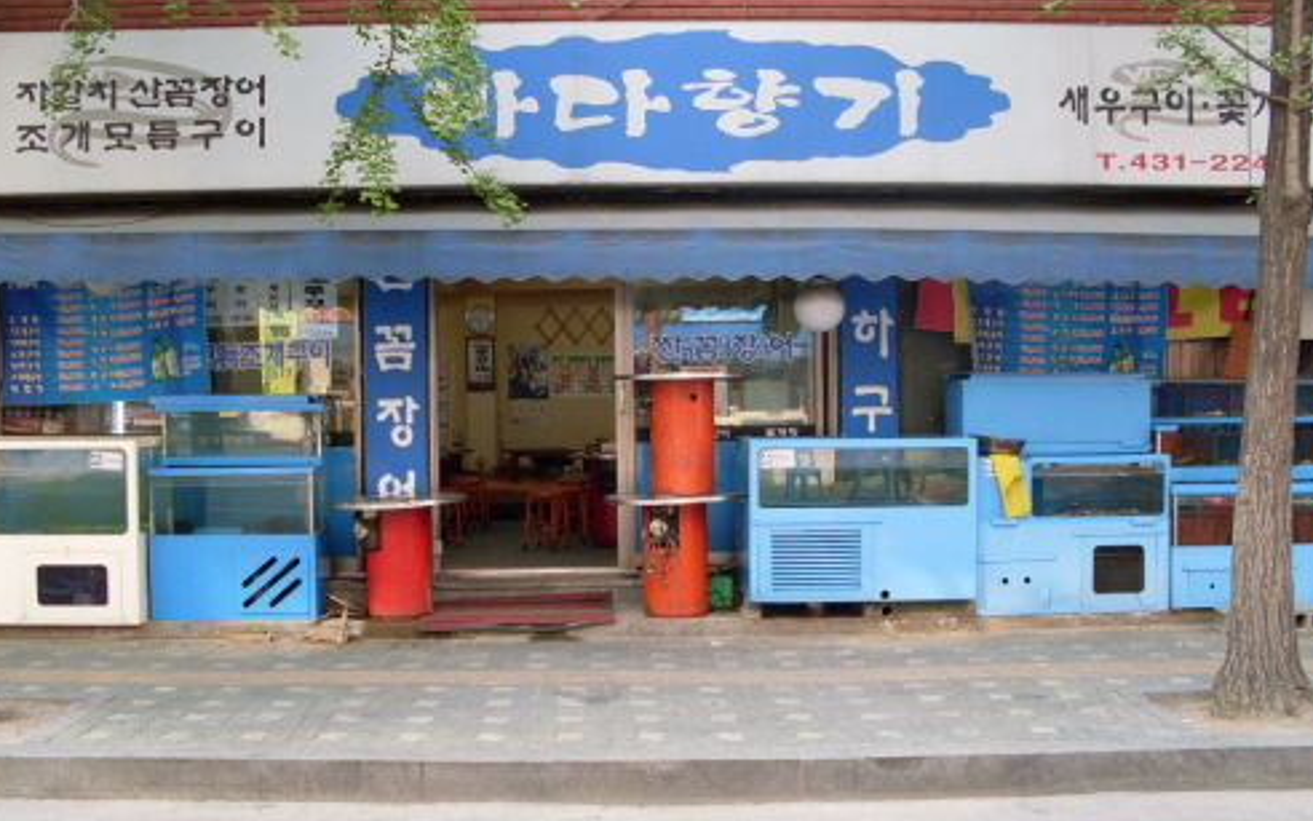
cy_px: 448
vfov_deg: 31.2
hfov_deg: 48.2
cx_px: 652
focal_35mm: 41
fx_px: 1467
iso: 80
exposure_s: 1/90
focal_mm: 6.3
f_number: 2.8
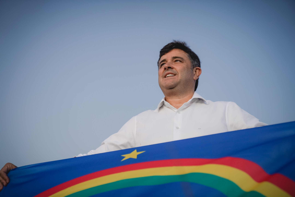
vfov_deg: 23.4
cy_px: 98
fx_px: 475
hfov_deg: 34.5
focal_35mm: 58
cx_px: 148
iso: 1000
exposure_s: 1/125
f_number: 2.8
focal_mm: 58
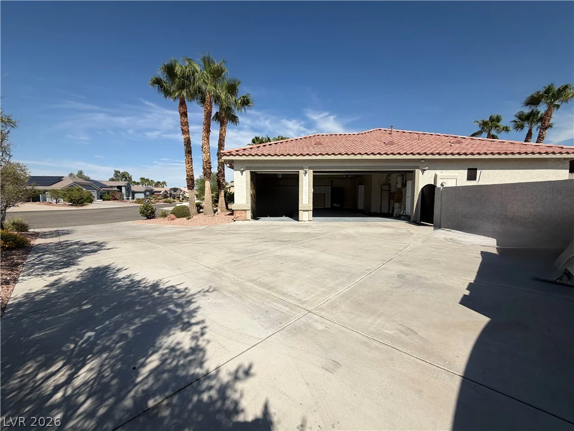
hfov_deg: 102.1
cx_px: 287
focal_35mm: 14
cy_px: 216
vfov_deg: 85.7
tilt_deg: -5.4
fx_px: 232
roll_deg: -0.1
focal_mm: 2.22
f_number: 2.2
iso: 20
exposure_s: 1/1431
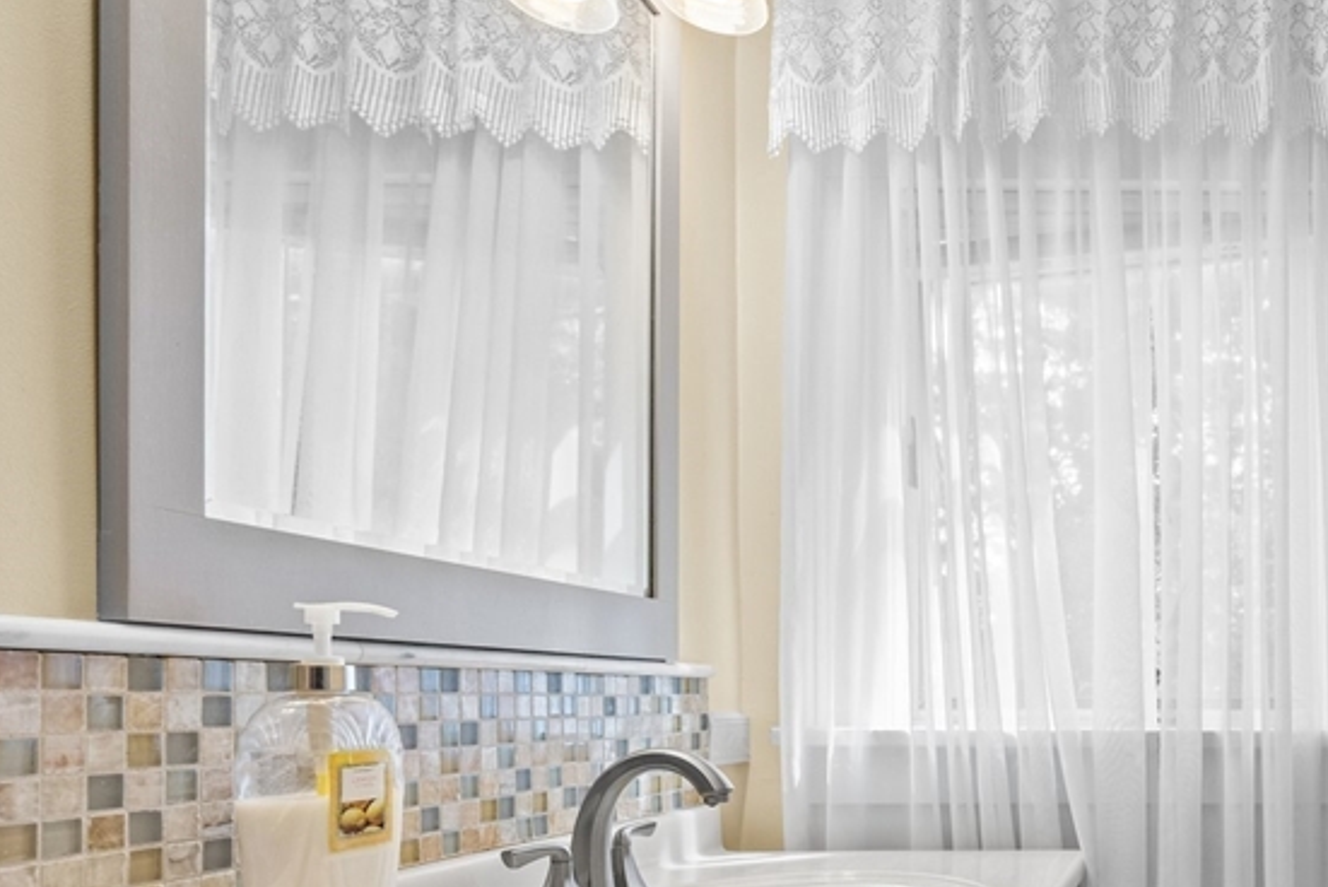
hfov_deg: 58.9
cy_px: 657
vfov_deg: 47.9
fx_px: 960
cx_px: 1200
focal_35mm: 26
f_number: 8
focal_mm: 14
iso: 800
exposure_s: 1/15
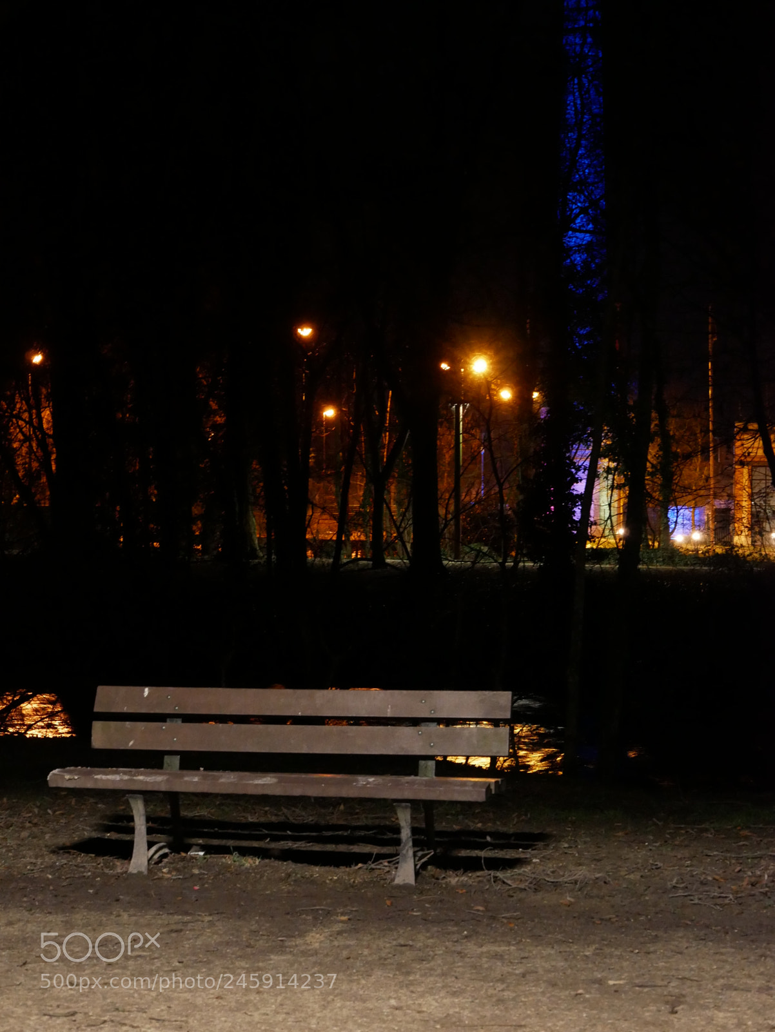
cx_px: 388
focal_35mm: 70
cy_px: 516
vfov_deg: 27.8
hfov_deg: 21.0
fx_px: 2087
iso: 3200
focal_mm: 35
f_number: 5.6
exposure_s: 1/2.5
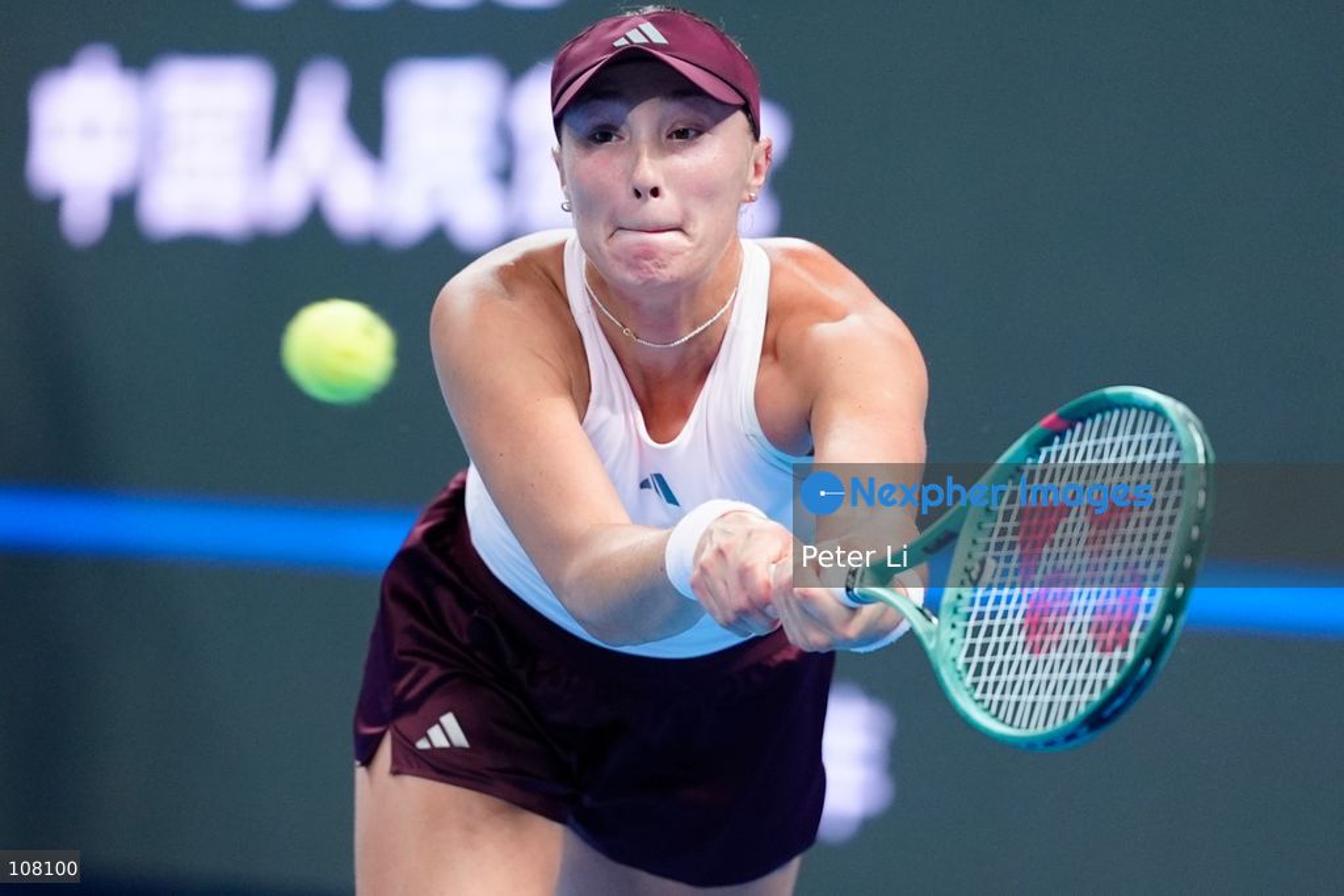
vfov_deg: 9.2
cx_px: 672
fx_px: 5600
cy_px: 448
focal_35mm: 150
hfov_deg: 13.7
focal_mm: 150
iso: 2000
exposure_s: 1/2000
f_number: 2
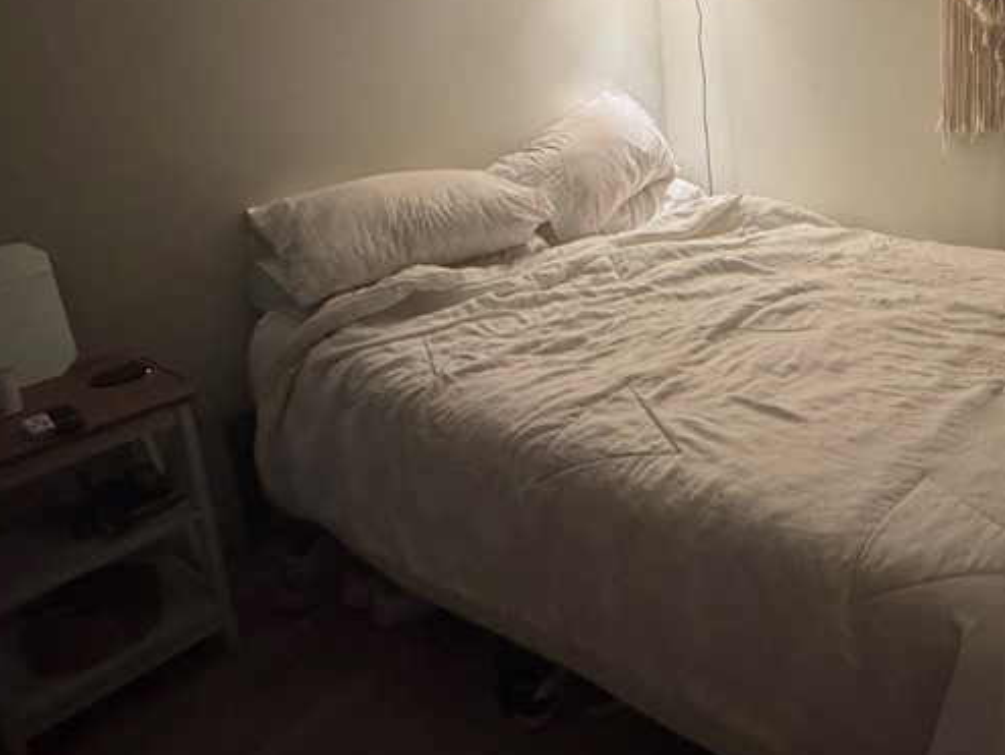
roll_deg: +0.4
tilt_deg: -12.6
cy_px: 181
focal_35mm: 29
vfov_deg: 46.4
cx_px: 824
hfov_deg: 56.5
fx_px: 842
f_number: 2.2
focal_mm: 2.22
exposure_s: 1/60
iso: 640
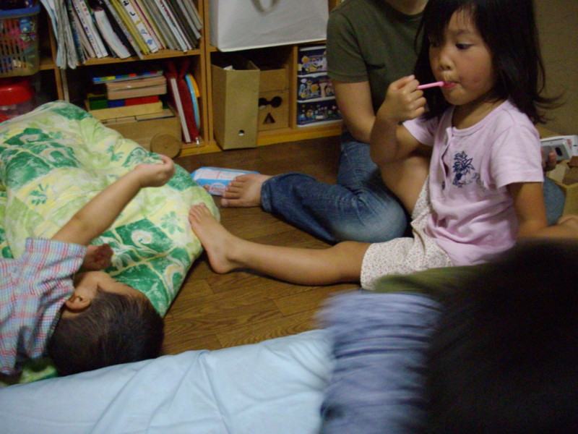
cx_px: 289
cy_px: 217
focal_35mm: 37
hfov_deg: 50.1
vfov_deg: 38.7
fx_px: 618
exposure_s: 1/20
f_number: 2.8
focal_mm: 6.2
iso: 400
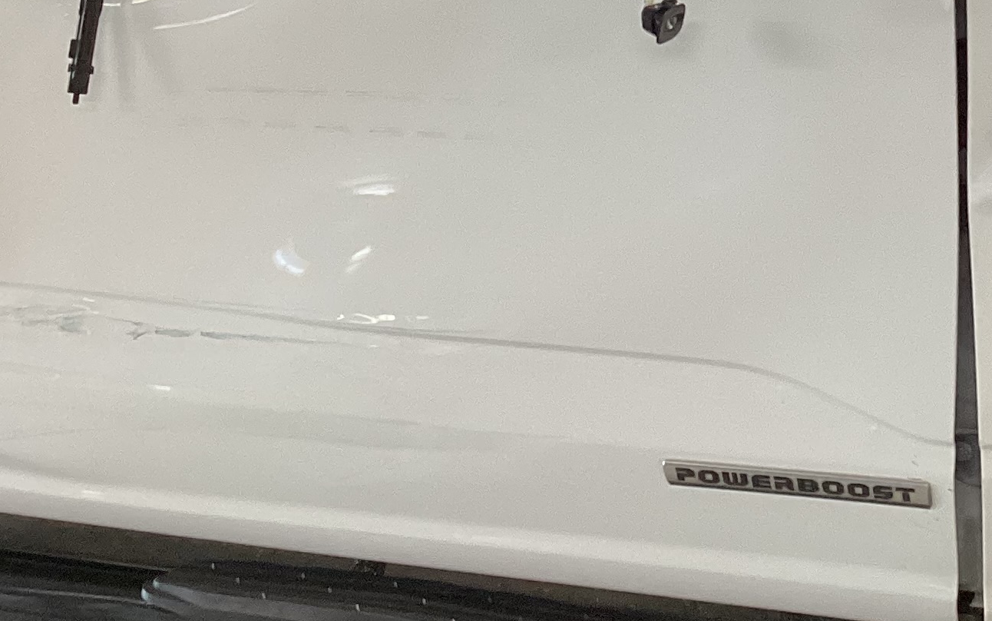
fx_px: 2244
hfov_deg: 24.2
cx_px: 908
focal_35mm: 83
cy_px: -28
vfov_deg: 15.4
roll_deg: +4.9
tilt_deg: -14.1
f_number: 2.4
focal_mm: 3.3
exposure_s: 1/60
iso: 160
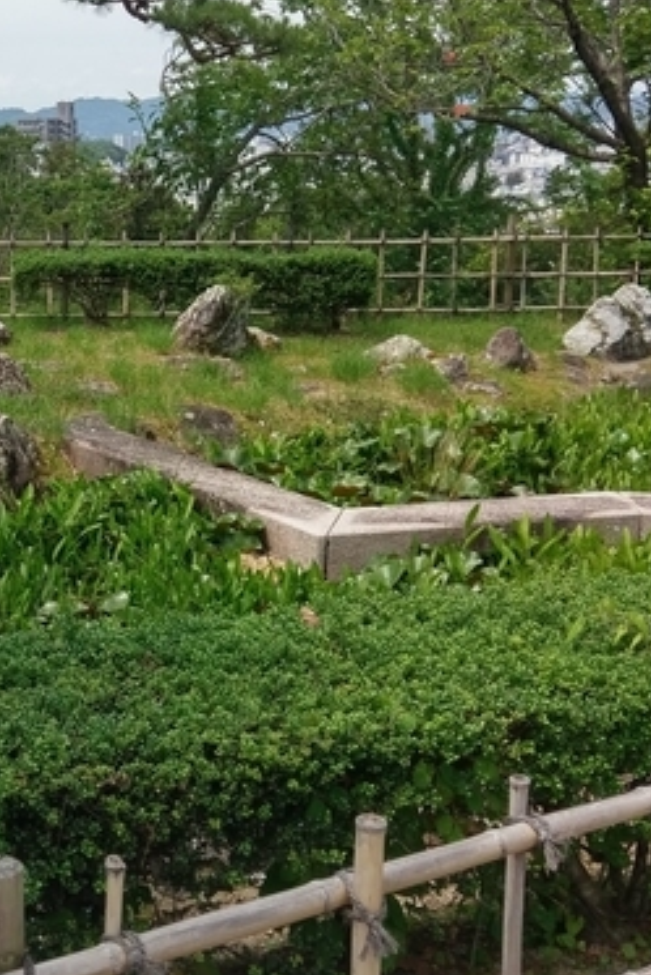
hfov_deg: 22.7
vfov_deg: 34.4
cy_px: 413
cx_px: 37
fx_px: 1572
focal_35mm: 58
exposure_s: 1/1371
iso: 100
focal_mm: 4.58
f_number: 1.8
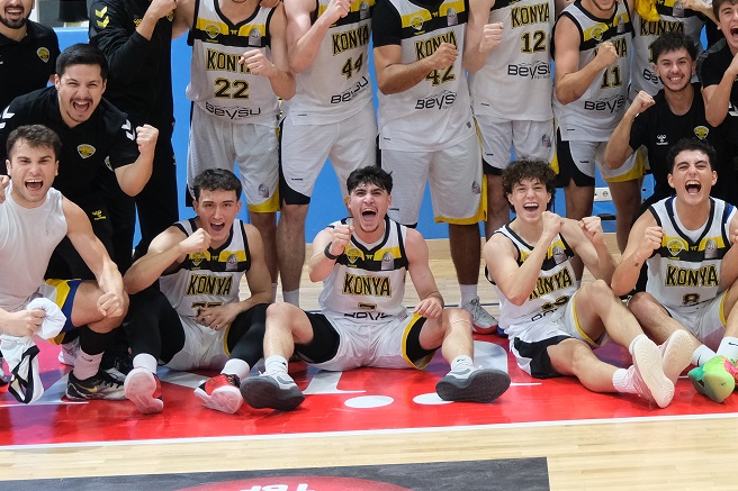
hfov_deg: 25.0
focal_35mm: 80
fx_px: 1639
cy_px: 85
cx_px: 566
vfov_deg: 16.9
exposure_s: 1/400
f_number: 2.8
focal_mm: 27.4
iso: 2500
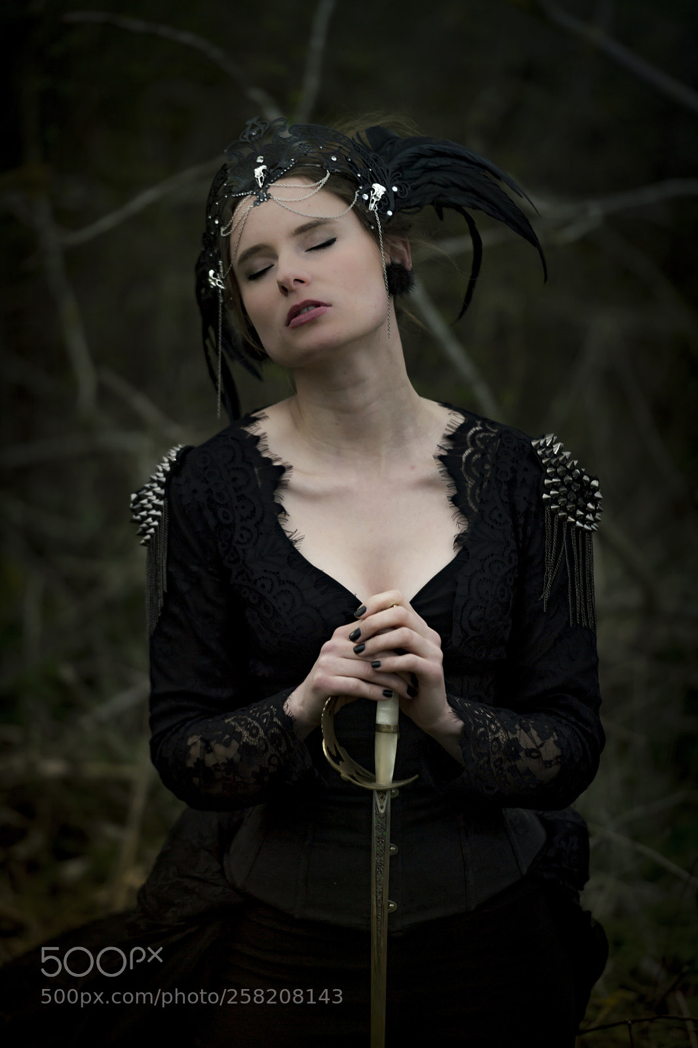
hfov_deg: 6.9
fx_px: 5823
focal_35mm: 200
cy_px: 524
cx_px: 349
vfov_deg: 10.3
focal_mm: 200
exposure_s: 1/125
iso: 200
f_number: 2.8
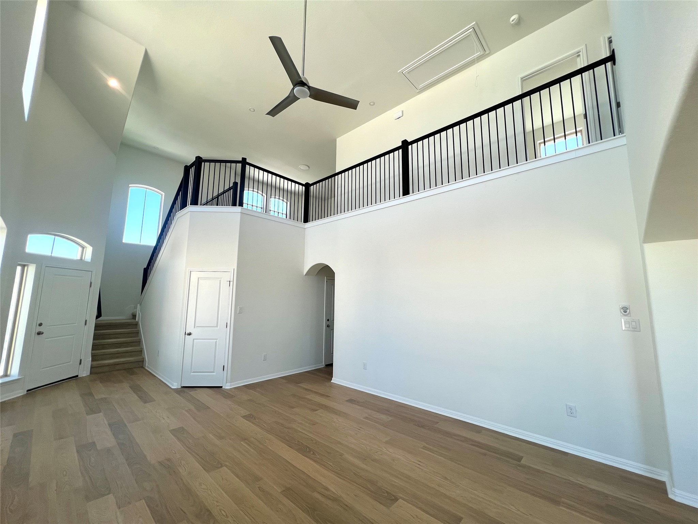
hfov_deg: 106.2
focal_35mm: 13
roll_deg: -0.6
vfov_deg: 89.9
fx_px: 262
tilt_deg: +7.3
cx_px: 349
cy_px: 262
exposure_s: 1/120
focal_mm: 1.57
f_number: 1.8
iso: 40
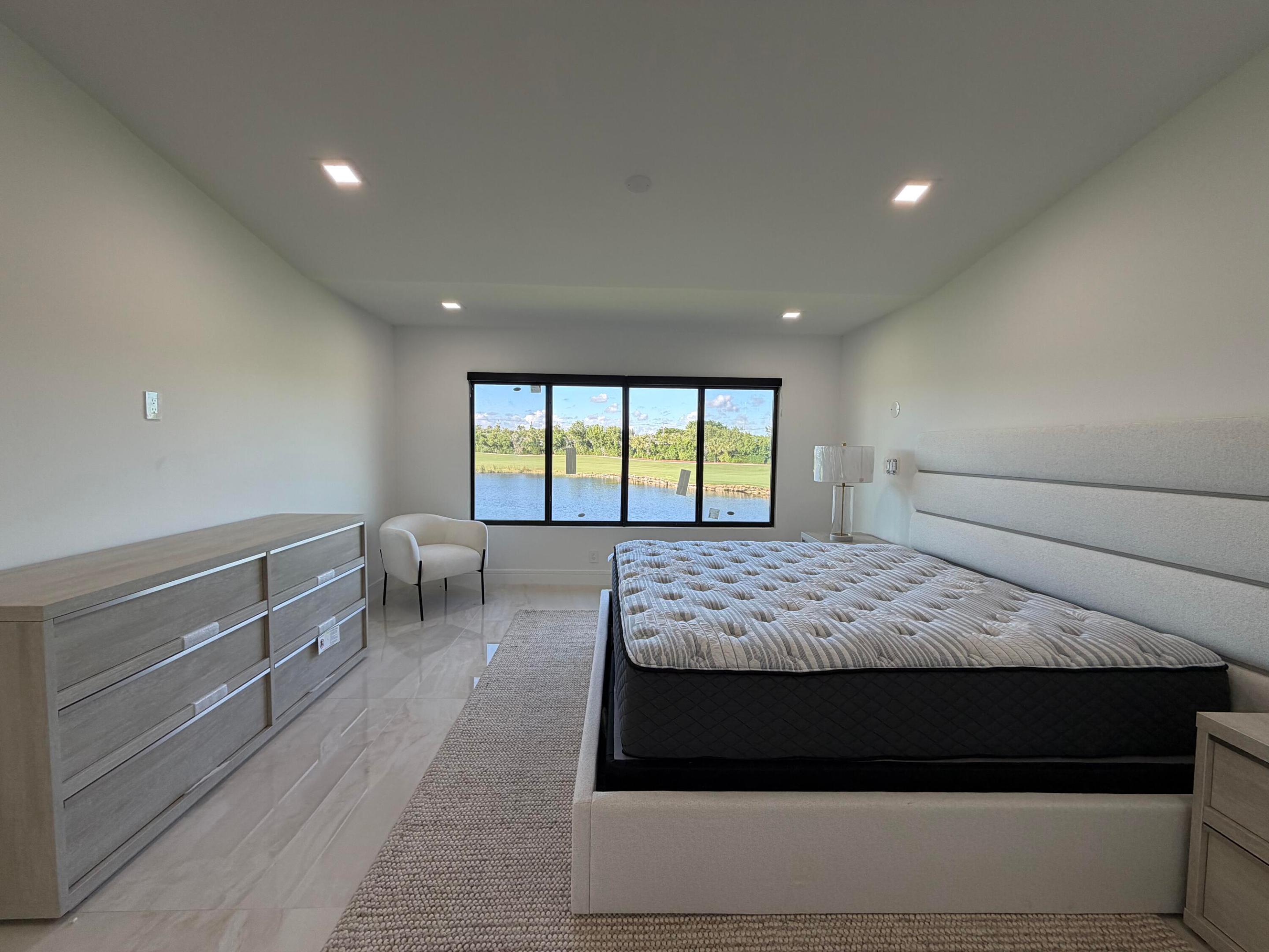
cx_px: 634
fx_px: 513
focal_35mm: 14
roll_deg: -0.7
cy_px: 476
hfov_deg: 102.1
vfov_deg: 85.7
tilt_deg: -3.1
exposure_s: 1/121
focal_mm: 2.22
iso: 80
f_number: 2.2
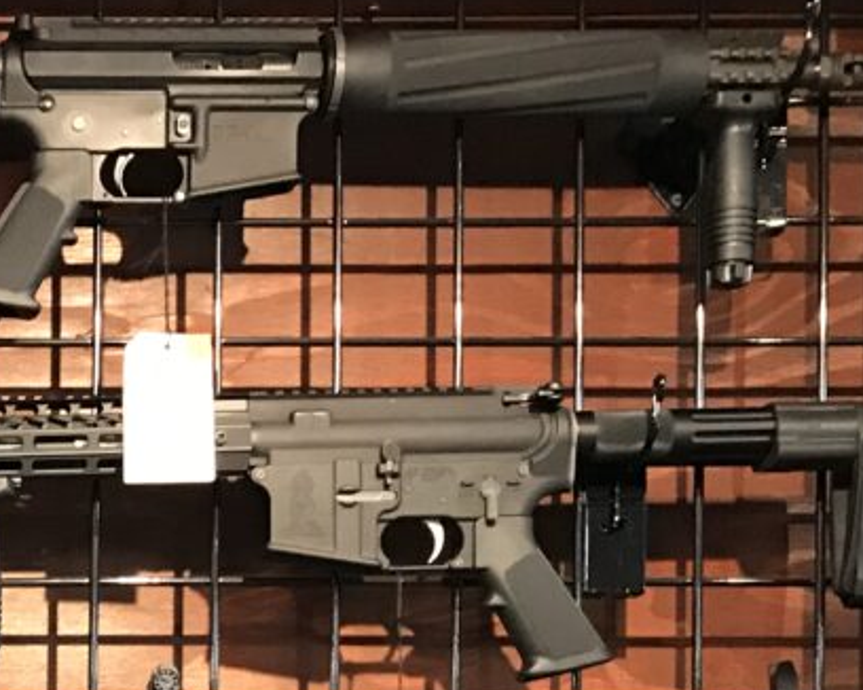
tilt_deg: -0.7
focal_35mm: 103
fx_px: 2630
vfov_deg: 13.8
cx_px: -465
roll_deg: -0.3
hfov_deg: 16.8
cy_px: 1124
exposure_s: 1/15
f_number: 1.8
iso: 80
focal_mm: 3.99
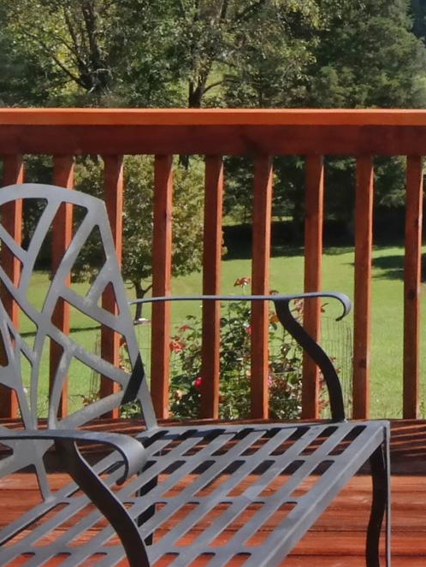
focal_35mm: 100
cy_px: 33
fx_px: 1639
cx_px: 709
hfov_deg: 13.6
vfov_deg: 19.2
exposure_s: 1/200
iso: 400
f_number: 16
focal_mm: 15
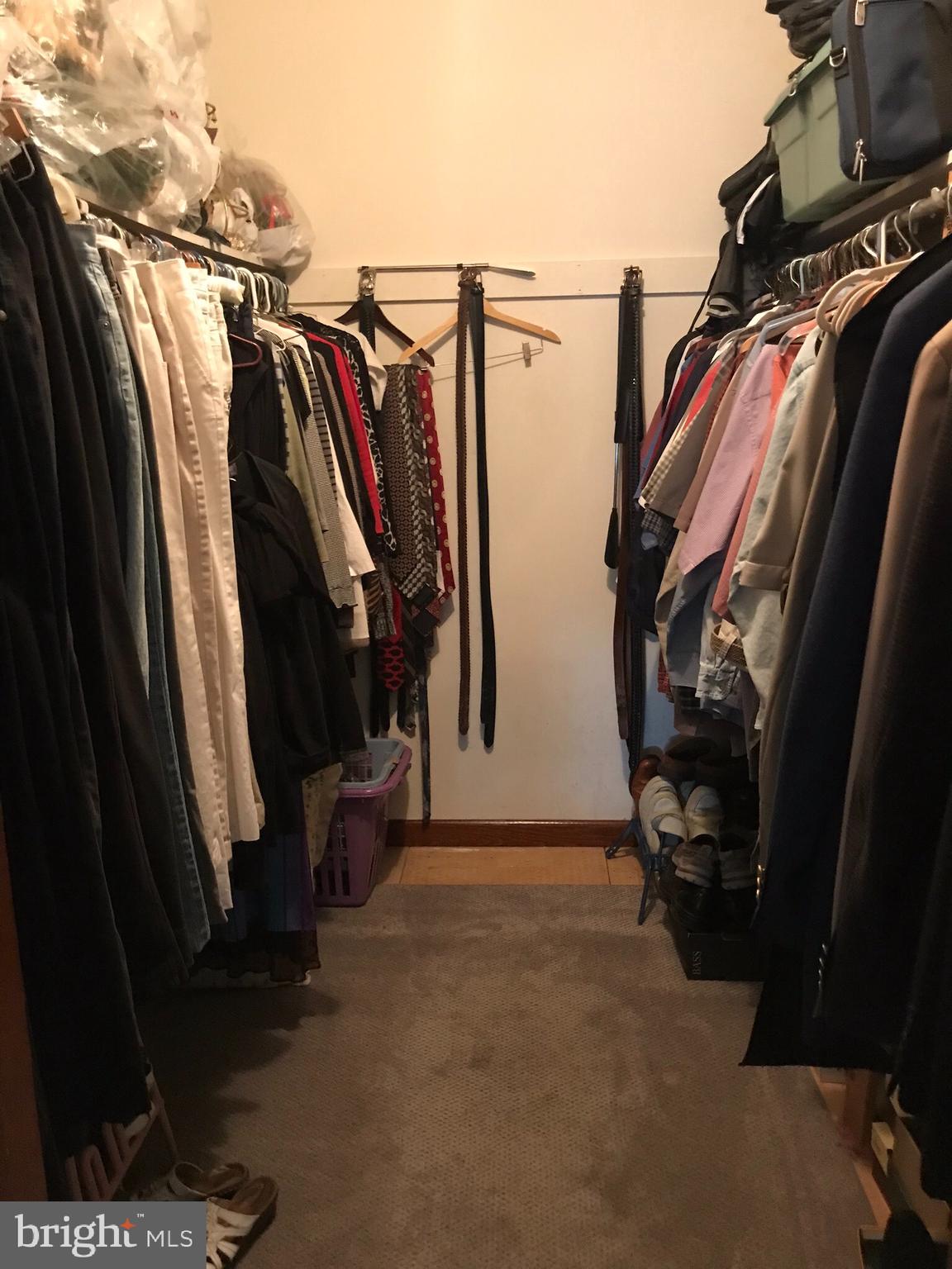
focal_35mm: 28
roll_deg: +2.1
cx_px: 476
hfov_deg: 49.7
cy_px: 634
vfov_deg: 63.4
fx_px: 1027
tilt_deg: -11.5
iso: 100
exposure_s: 1/6
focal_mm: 3.99
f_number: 1.8
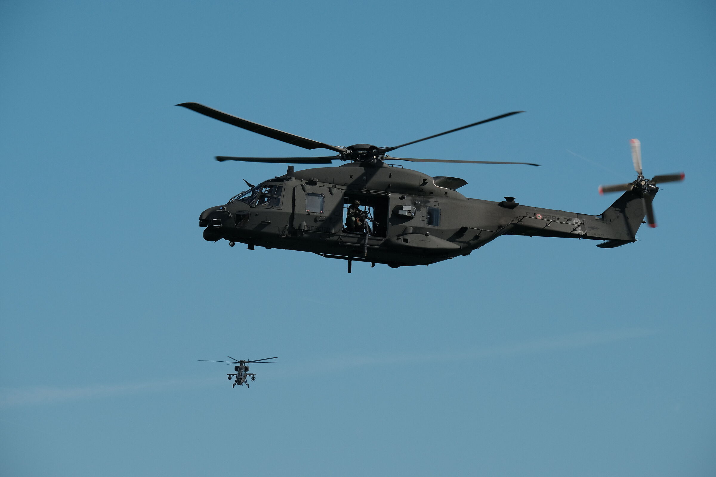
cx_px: 358
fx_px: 4892
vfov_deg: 5.6
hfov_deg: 8.4
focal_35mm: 246
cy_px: 238
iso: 800
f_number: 8
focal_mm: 164
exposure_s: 1/1000
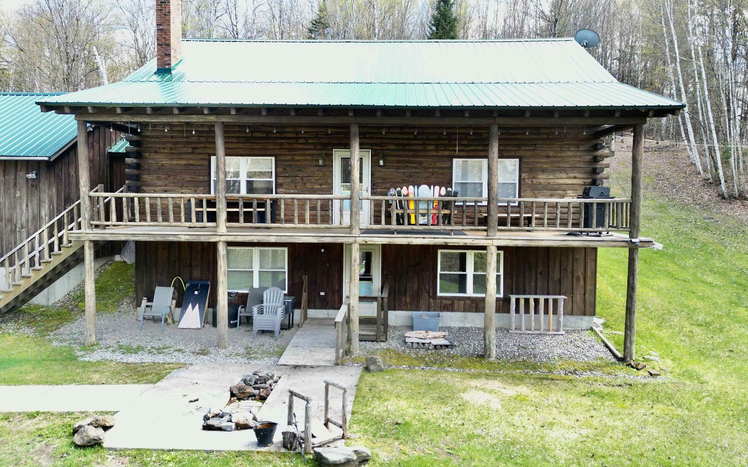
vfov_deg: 47.5
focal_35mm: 26
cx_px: 378
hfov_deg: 70.4
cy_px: 218
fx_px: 530
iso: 110
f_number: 1.7
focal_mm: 6.72
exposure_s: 1/200
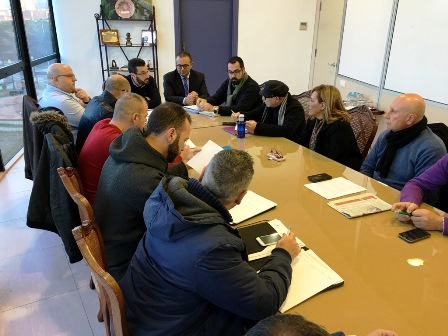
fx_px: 375
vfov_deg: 48.2
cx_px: 224
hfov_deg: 61.7
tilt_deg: -21.3
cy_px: 168
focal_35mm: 29
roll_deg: -1.1
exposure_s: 1/17
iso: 40
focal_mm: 4.15
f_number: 2.2
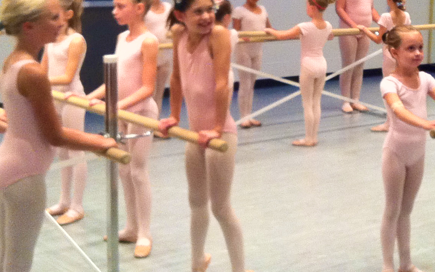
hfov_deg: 24.3
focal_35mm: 84
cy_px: 71
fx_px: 996
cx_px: 349
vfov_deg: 15.5
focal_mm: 3.85
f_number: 2.8
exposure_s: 1/15
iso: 160
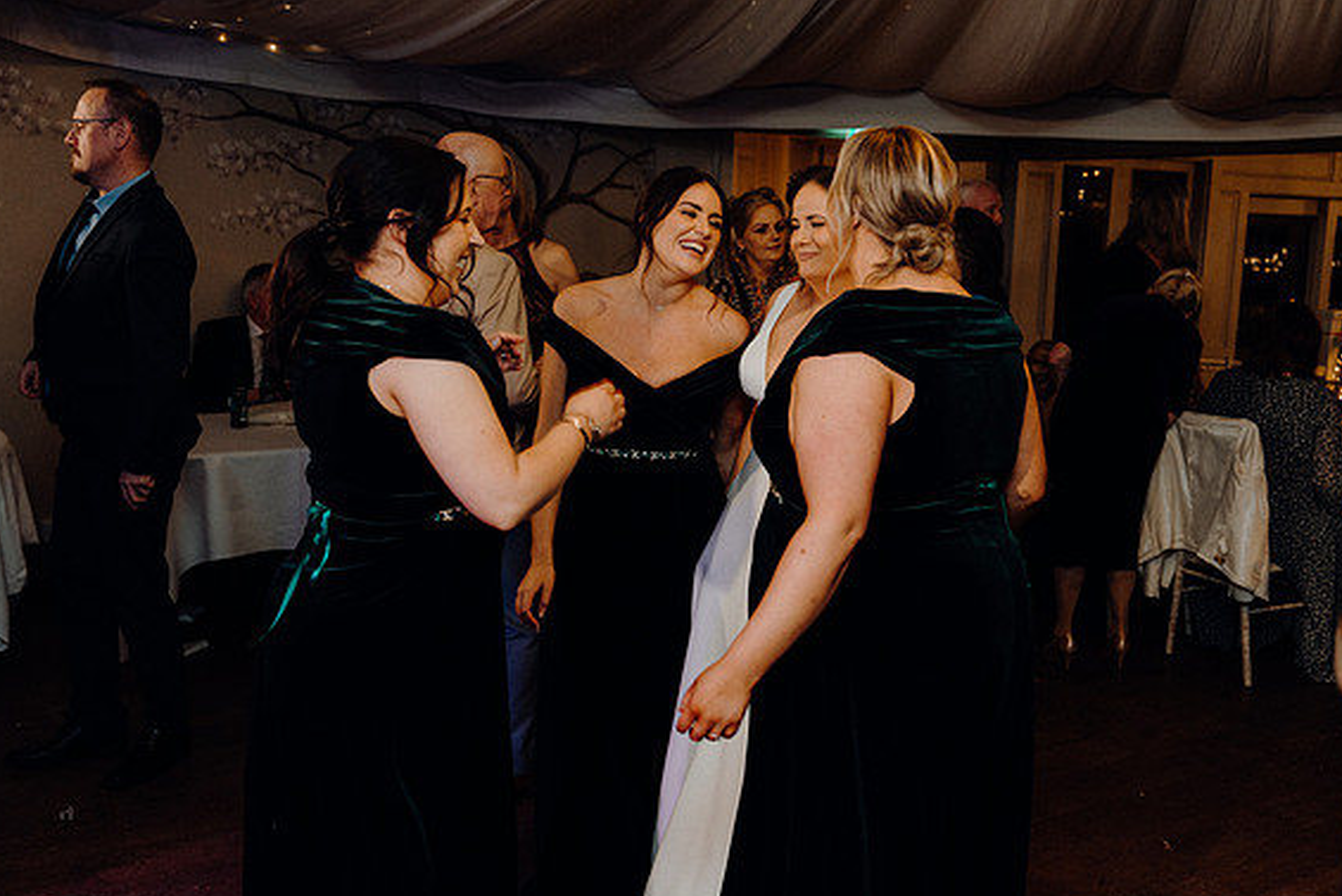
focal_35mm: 38
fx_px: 1417
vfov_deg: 35.1
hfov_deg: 50.7
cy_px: 458
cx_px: 675
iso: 2500
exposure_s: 1/160
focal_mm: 37
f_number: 3.5
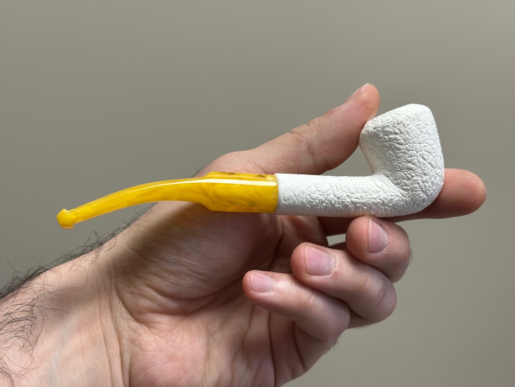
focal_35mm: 48
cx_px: 258
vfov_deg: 30.3
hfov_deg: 39.7
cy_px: 194
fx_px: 714
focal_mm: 6.86
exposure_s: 1/115
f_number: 1.78
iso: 80
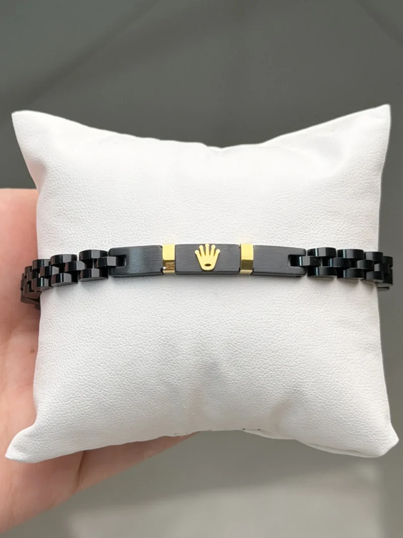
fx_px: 745
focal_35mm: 48
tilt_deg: -74.4
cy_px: 269
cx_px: 202
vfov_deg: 39.7
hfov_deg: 30.3
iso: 80
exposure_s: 1/786
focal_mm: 6.76
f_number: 1.78
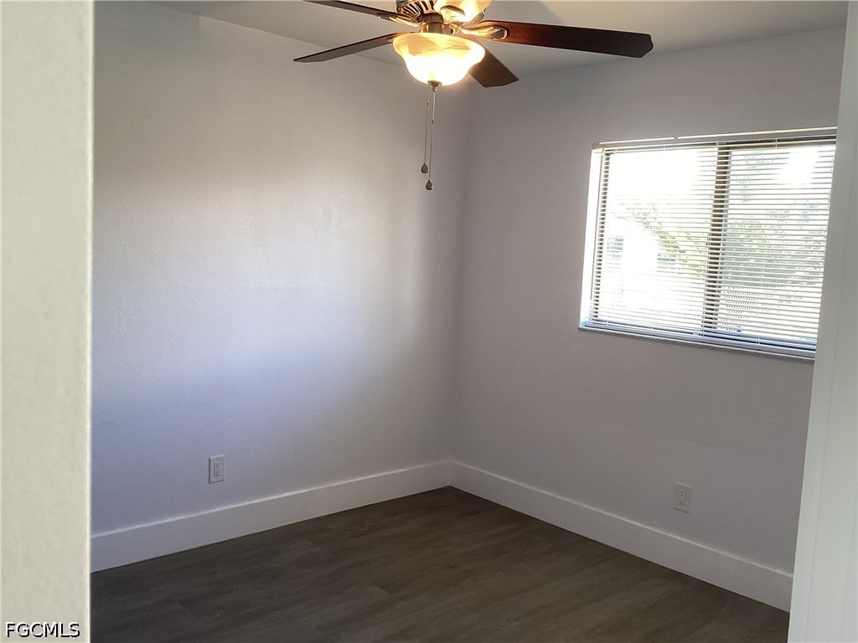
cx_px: 429
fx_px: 768
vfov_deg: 45.4
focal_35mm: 31
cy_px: 322
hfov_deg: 58.4
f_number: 2.4
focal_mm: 3.3
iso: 80
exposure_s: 1/60
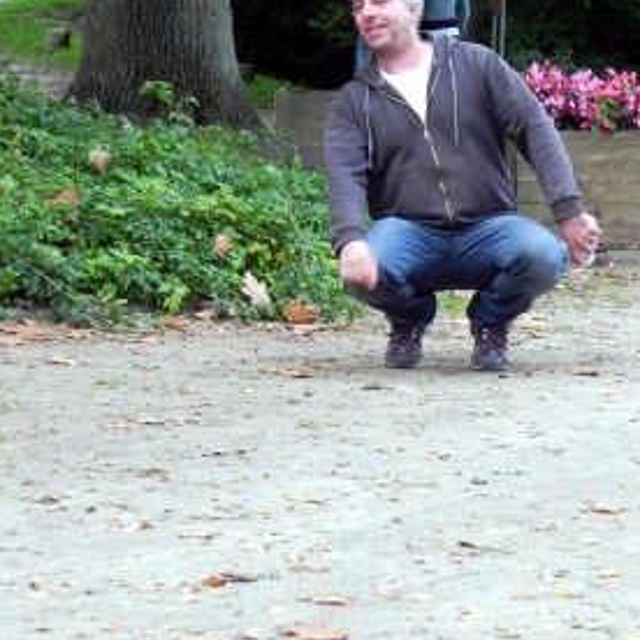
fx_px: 4142
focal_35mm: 198
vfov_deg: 8.8
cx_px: 378
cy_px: 183
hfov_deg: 8.8
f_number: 4.5
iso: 160
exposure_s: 1/52.5
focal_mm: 23
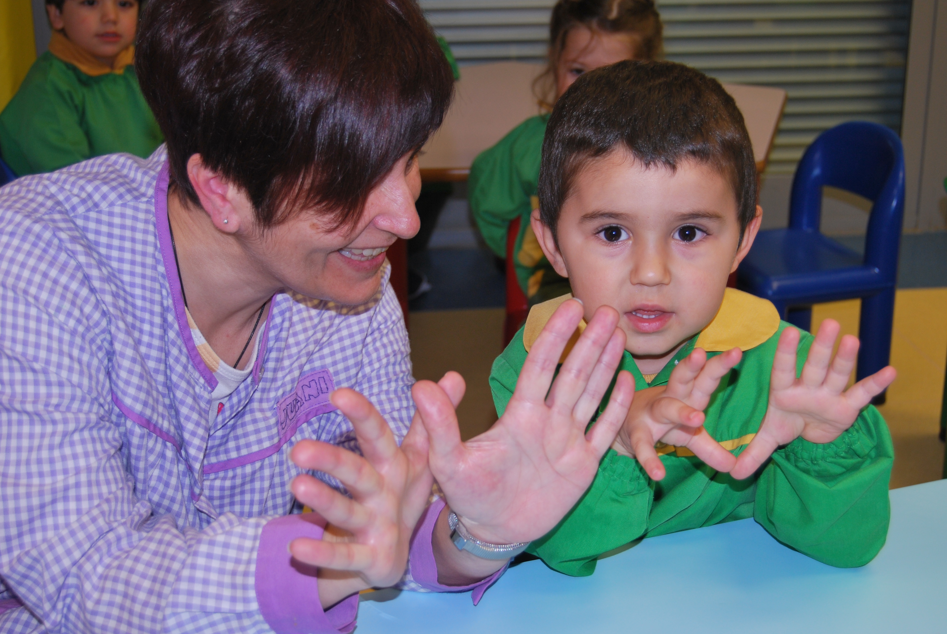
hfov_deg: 36.5
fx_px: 1436
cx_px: 487
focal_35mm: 55
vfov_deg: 24.9
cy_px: 321
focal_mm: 35
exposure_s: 1/60
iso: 200
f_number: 4.8
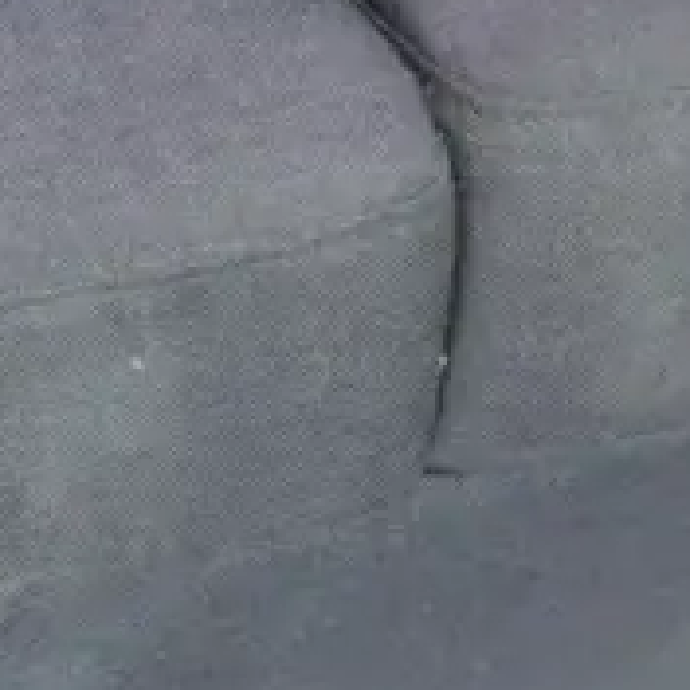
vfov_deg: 7.4
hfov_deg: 7.7
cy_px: -778
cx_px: 59
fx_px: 5097
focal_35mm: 226
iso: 3200
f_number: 4.7
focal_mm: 22
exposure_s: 1/50
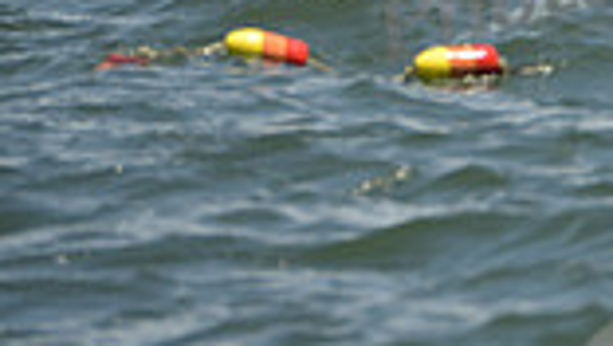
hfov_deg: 2.8
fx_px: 12687
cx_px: 1136
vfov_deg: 1.6
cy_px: -301
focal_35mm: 780
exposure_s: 1/1600
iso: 280
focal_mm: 200
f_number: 8
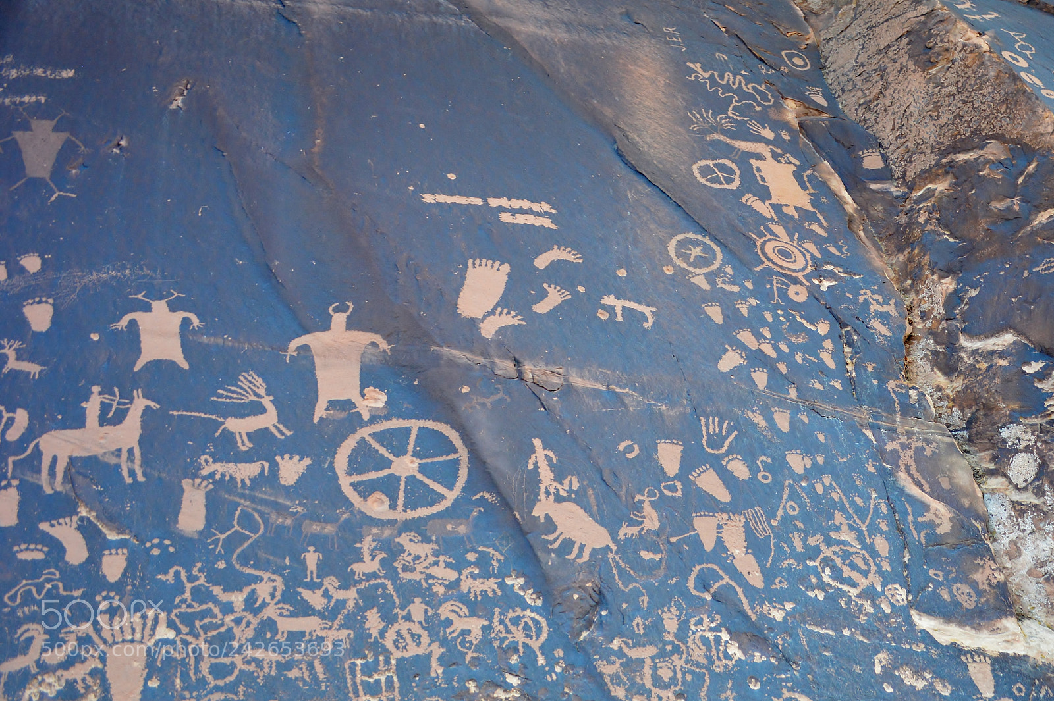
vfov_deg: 47.9
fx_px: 790
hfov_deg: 67.4
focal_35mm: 27
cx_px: 527
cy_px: 350
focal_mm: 18
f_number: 3.5
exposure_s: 1/50
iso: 400
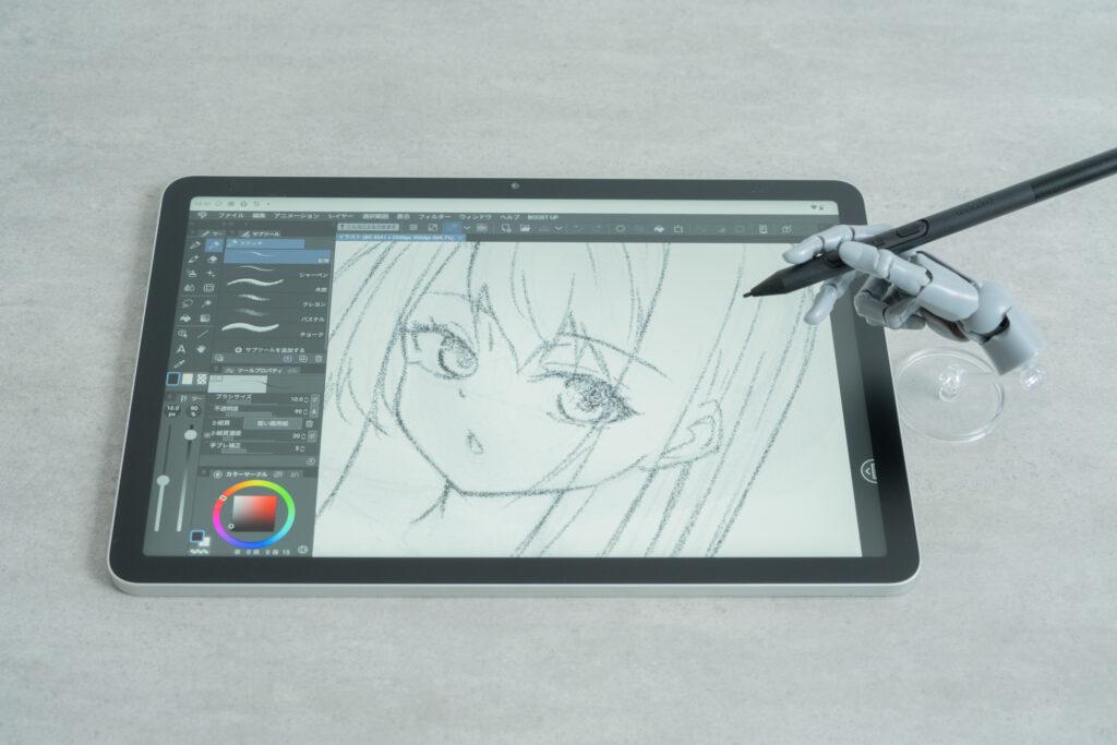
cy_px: 372
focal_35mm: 59
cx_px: 558
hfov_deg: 33.9
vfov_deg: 23.0
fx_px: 1831
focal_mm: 59
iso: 400
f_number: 9
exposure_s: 1/10
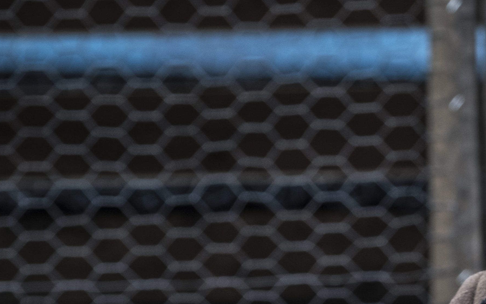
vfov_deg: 2.1
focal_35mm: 636
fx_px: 8425
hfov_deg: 3.3
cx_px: 795
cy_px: 265
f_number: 5.6
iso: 250
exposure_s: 1/320
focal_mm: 124.3
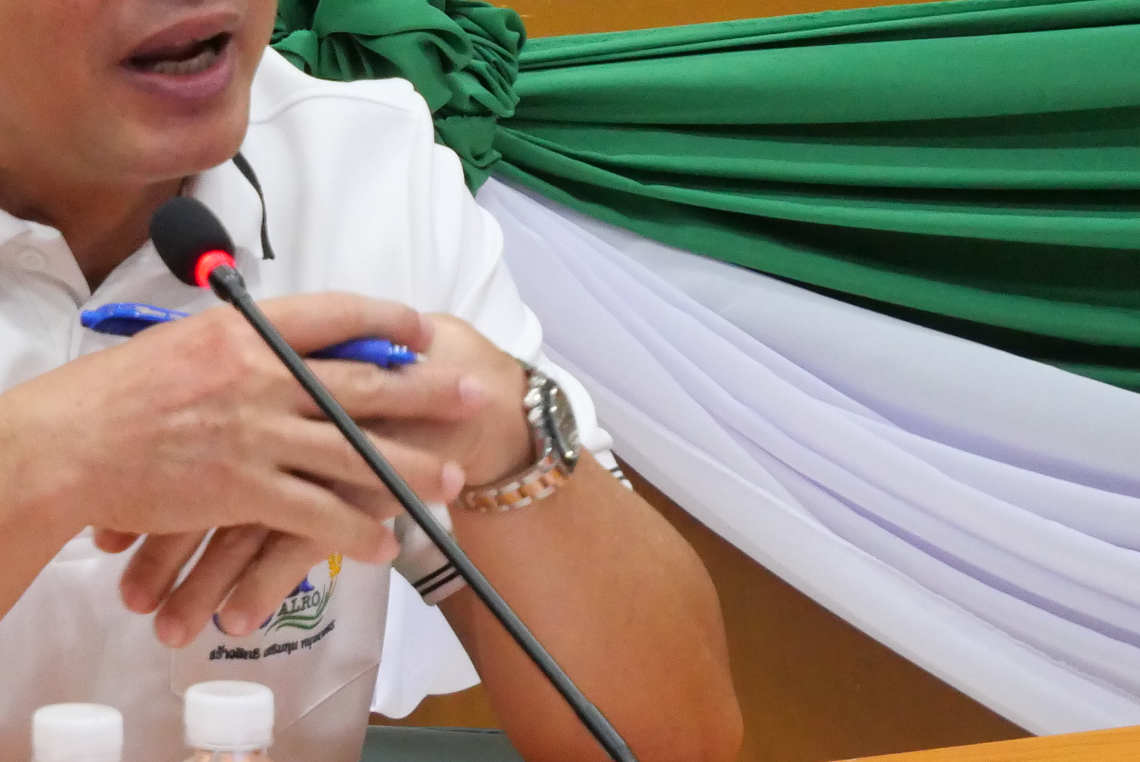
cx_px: 253
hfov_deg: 6.7
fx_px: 9759
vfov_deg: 4.5
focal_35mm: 308
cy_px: 151
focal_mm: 60
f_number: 5.6
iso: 3200
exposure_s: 1/100
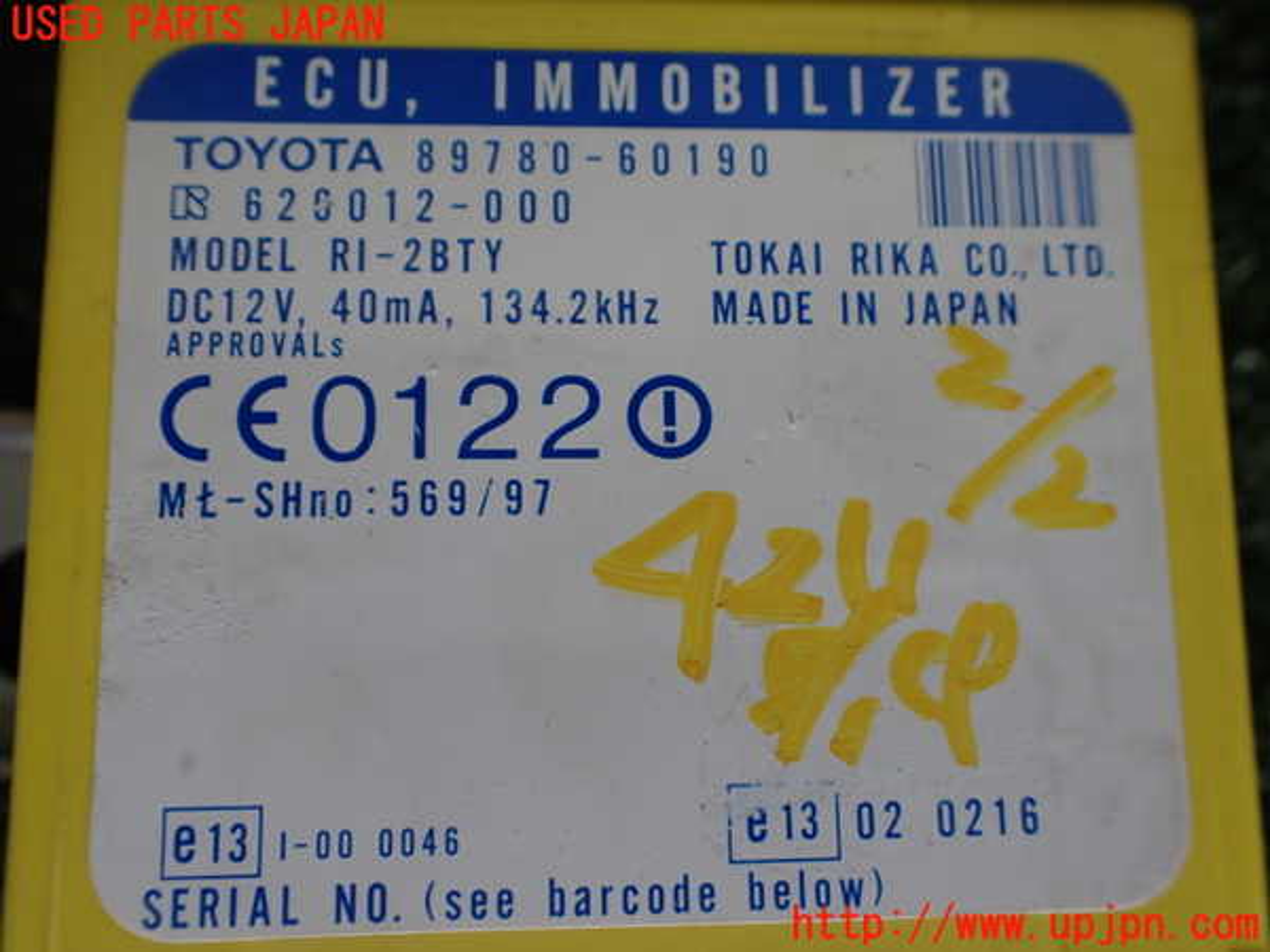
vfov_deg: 46.8
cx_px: 635
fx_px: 1101
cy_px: 476
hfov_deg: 60.0
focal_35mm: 30
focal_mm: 5.4
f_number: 2.3
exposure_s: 1/125
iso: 125
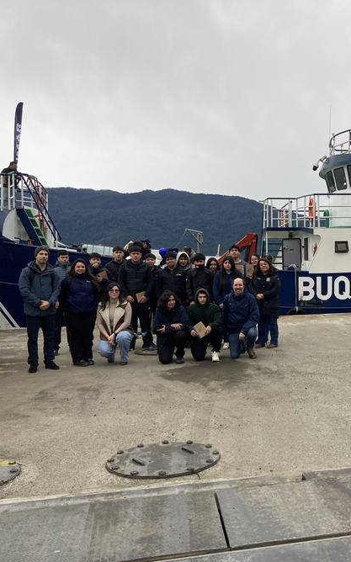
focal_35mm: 40
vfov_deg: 49.3
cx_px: 293
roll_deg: +0.8
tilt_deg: -3.0
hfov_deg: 31.0
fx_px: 613
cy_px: 283
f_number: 1.8
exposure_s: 1/264
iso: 20
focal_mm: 3.99
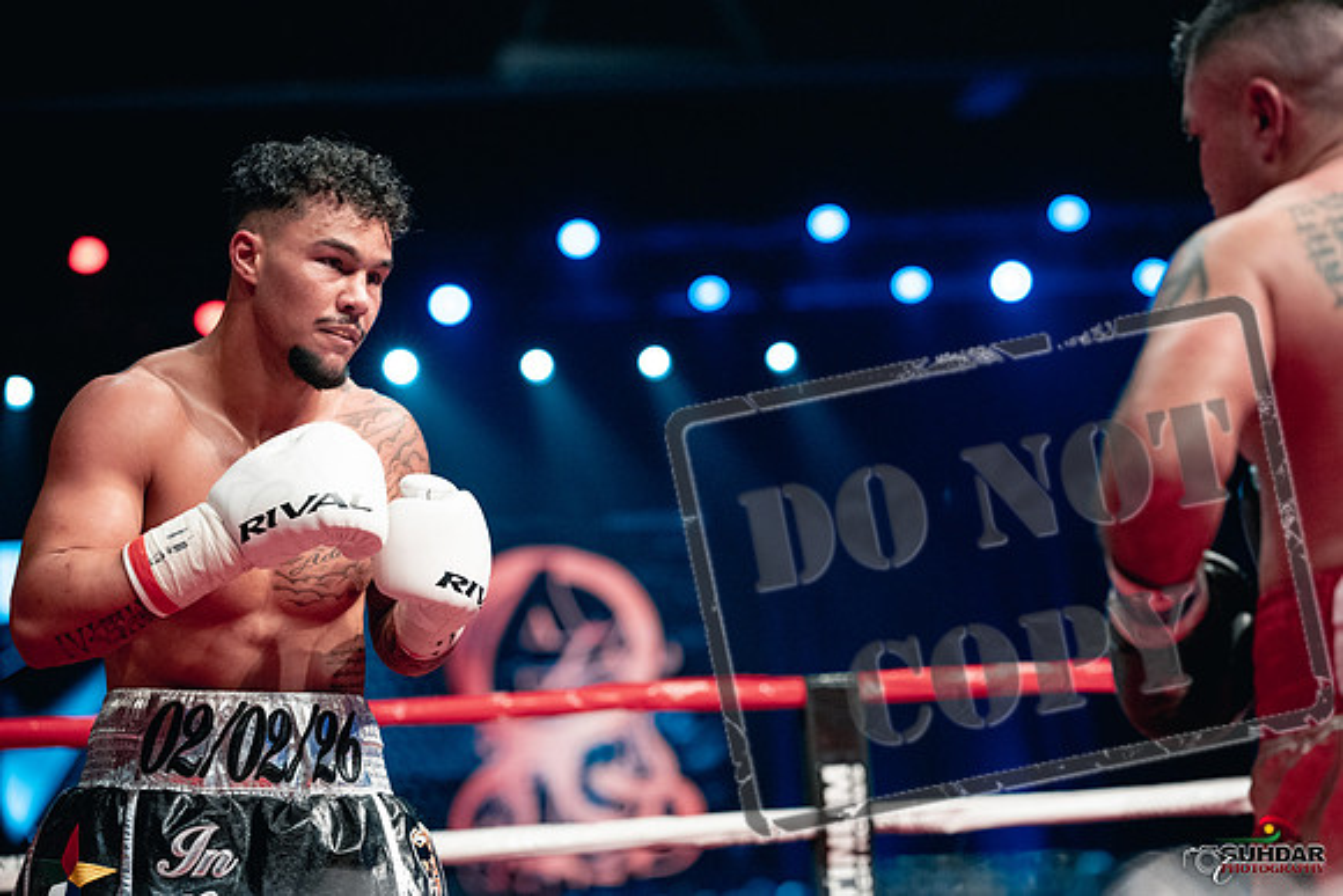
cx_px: 672
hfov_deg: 21.7
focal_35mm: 94
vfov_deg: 14.6
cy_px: 448
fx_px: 3507
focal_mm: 94
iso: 4000
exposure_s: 1/1000
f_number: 2.8
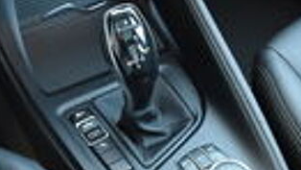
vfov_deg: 24.7
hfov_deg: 42.8
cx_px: 171
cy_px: 126
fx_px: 383
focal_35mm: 48
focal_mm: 20
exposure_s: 1/60
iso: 1600
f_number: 3.5
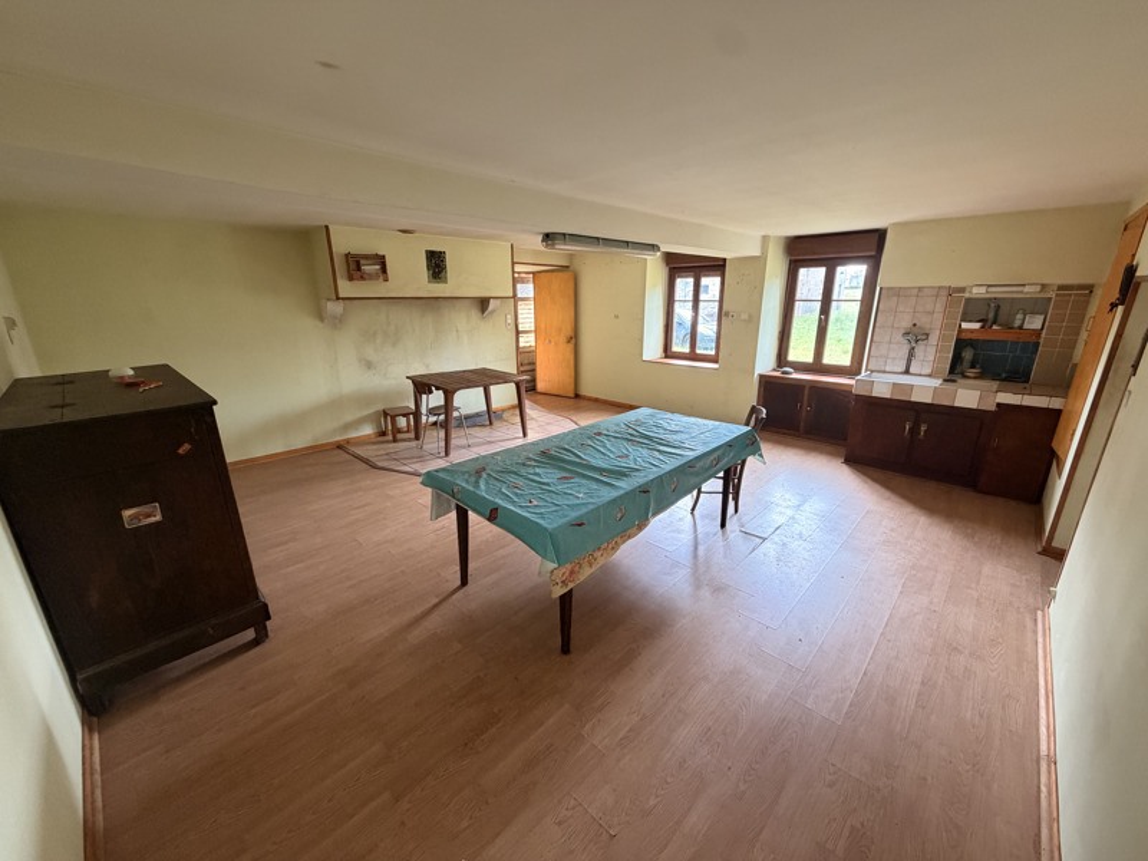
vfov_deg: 85.7
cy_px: 430
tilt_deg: -16.2
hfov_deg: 102.1
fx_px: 464
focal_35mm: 14
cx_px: 574
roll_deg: +0.5
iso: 320
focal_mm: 2.22
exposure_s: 1/60
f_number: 2.2
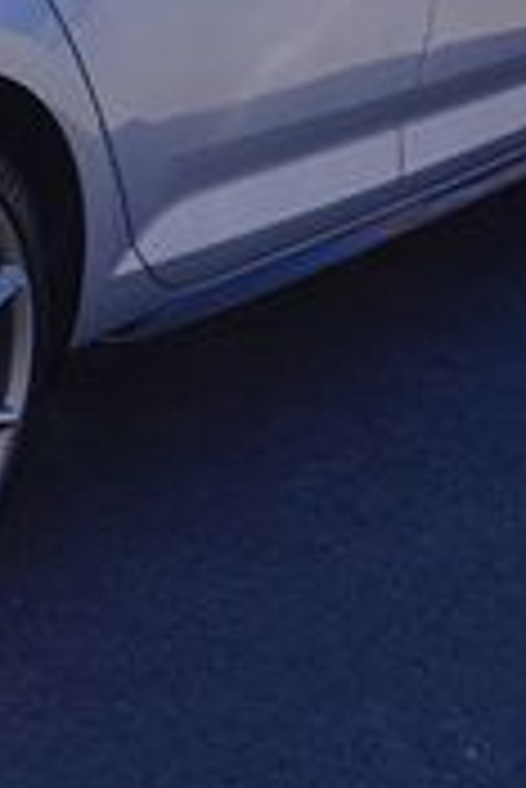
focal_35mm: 115
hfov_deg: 11.2
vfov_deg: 17.5
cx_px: -405
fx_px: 2511
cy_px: 81
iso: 100
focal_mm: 21
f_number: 10
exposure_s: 1/80
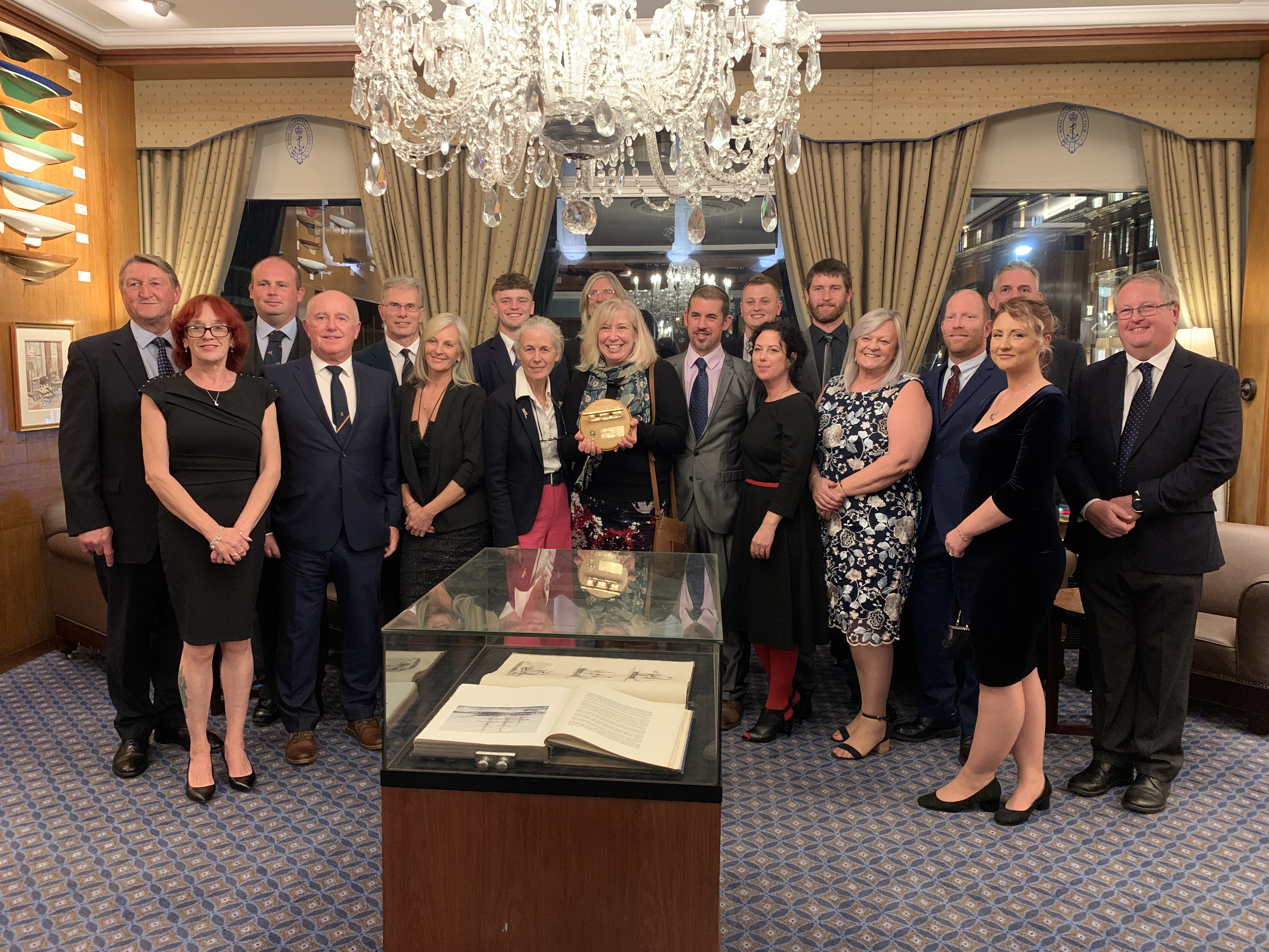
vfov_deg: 53.1
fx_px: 953
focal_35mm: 26
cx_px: 634
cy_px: 476
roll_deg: -0.4
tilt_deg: -6.3
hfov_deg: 67.3
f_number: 1.8
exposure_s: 1/25
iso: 400
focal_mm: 4.25
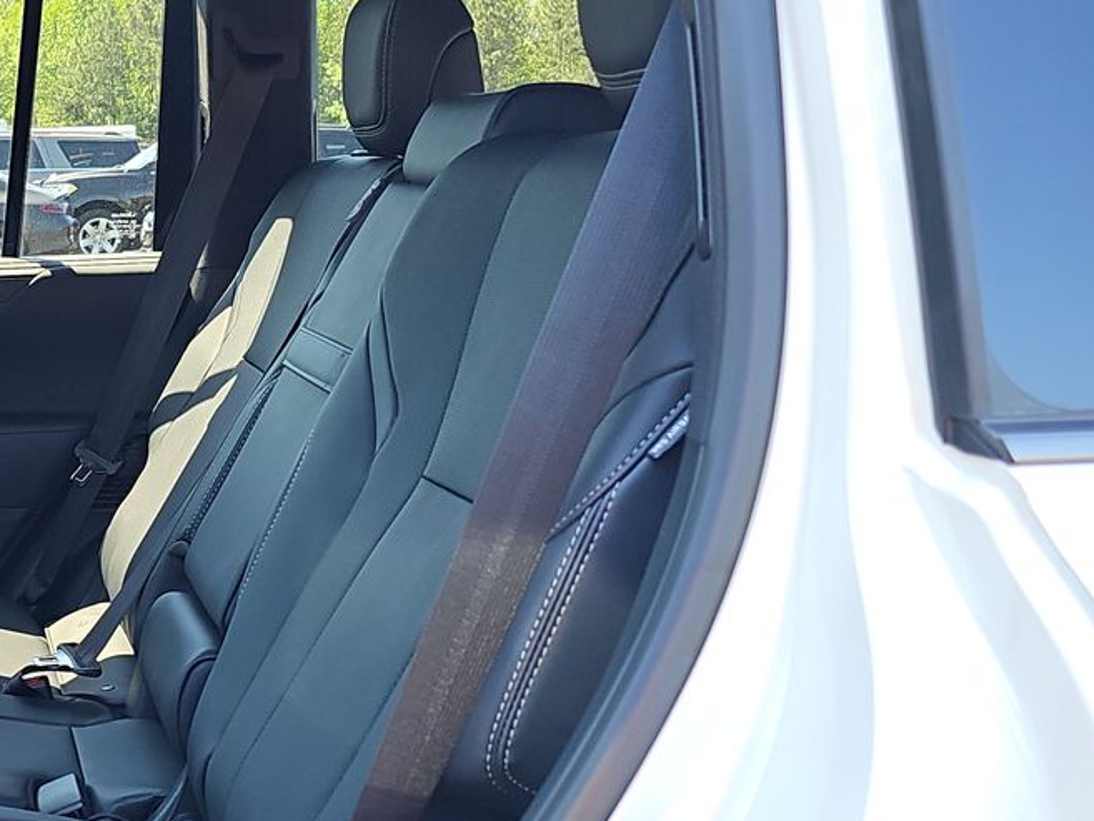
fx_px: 1770
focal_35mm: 56
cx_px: -122
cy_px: 624
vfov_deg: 25.8
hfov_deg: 30.5
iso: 119
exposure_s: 1/59
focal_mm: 6.3
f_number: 1.7
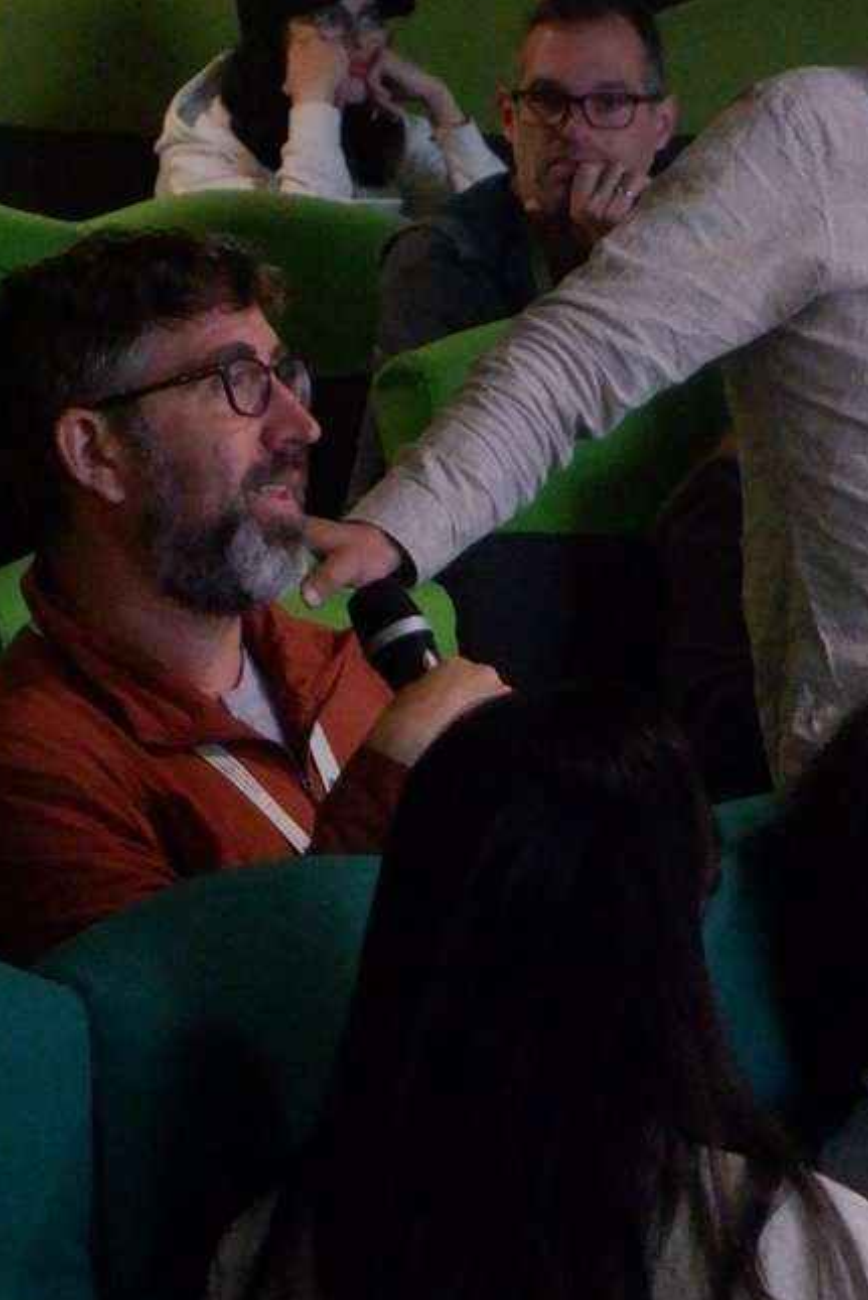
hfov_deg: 6.5
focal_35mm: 211
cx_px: 358
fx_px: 7618
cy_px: 369
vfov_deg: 9.7
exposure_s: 1/80
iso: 6400
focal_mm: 45
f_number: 5.6
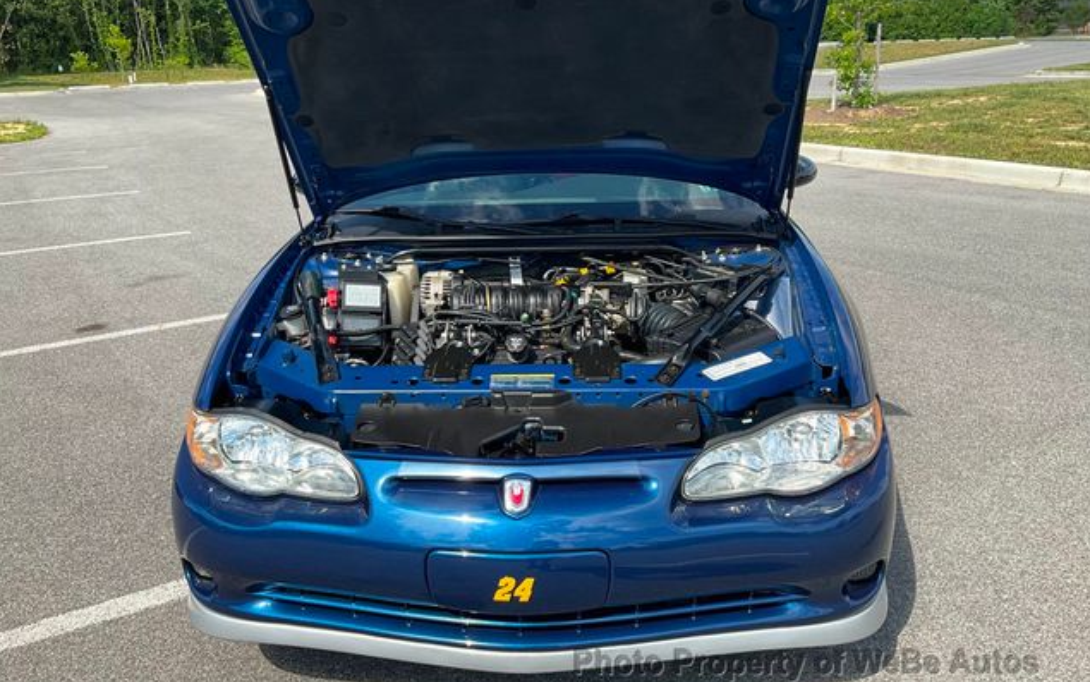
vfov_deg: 40.5
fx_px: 921
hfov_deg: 61.2
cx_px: 548
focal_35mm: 31
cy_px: 287
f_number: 1.8
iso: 25
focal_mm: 3
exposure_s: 1/1015
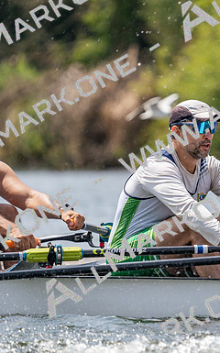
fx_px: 6132
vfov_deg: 3.3
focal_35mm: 638
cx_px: 232
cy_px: 176
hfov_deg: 2.1
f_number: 6.3
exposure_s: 1/1600
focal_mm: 415
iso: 250
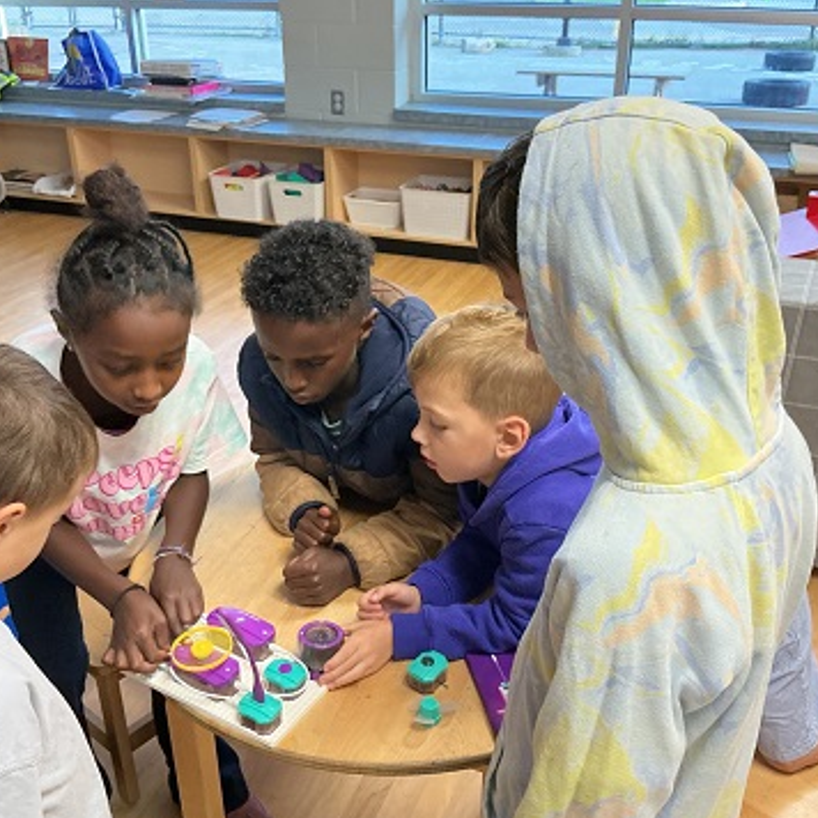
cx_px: 393
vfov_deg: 46.0
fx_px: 962
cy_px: 401
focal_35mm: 36
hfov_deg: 46.0
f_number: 1.8
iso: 160
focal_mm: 3
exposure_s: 1/60
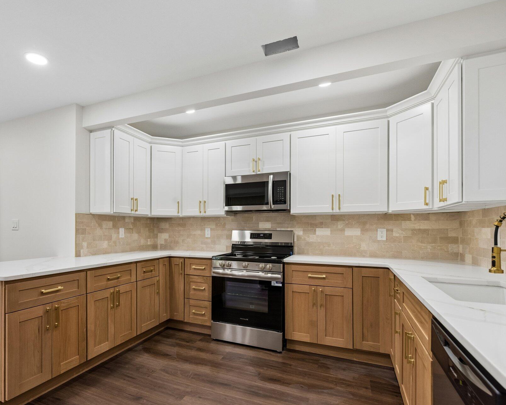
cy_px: 209
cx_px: 212
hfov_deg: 85.7
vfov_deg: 73.8
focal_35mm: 18
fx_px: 270
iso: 1250
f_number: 7.1
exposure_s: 1/50
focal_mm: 15
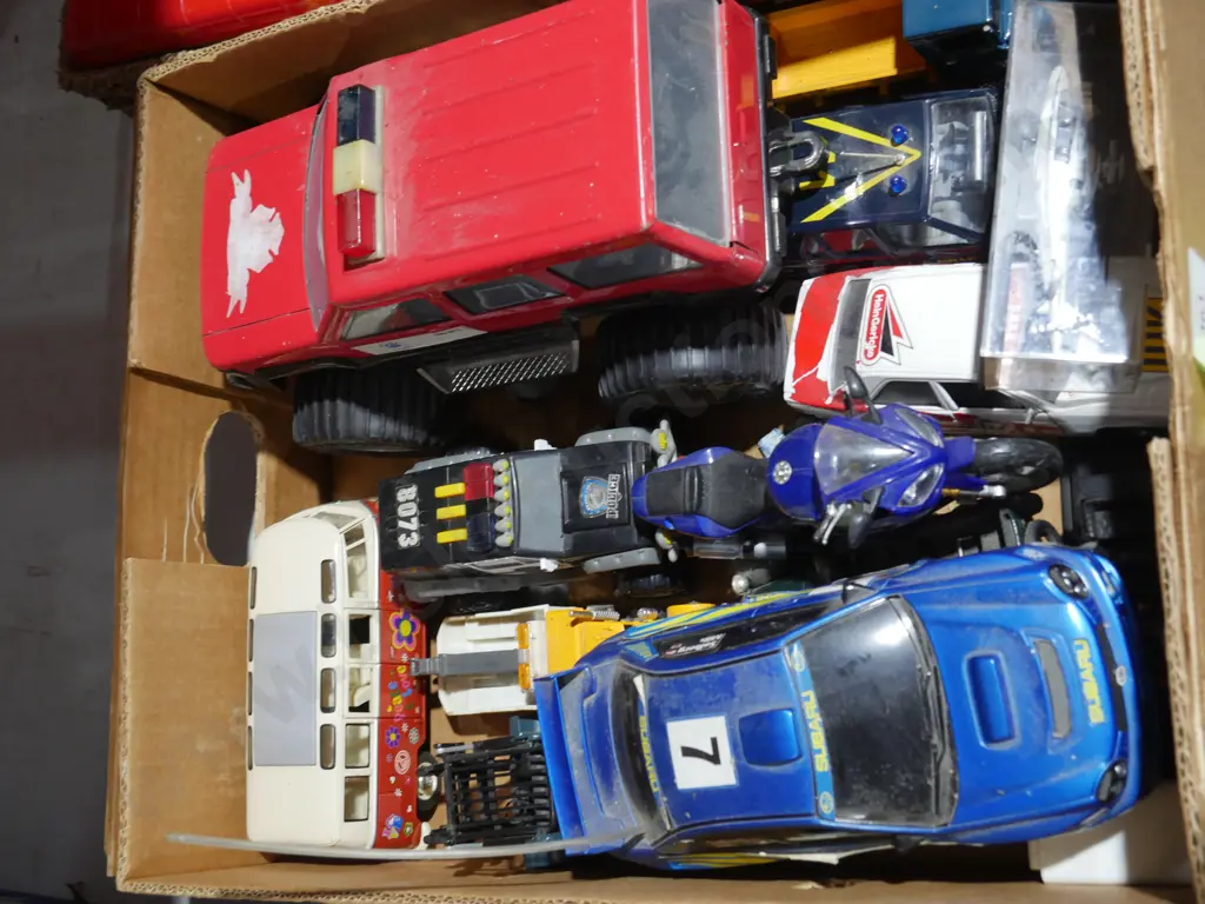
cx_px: 602
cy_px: 452
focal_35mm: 46
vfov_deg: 31.5
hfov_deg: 41.2
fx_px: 1601
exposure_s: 1/60
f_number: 5.1
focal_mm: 23
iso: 1000
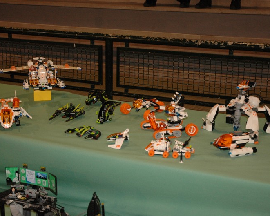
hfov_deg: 31.7
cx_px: 125
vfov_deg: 25.6
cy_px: 108
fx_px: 476
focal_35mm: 60
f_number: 4.2
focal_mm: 35
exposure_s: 1/60
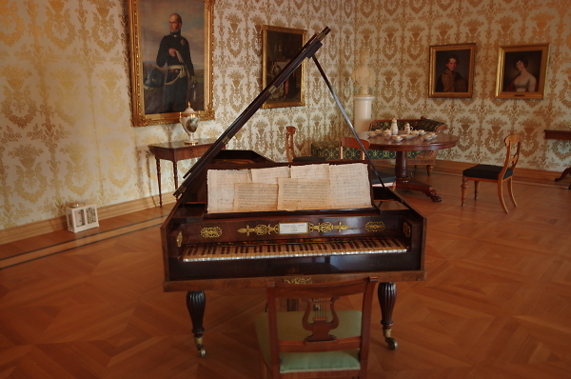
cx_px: 286
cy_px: 190
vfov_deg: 43.5
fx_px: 475
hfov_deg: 62.0
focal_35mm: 30
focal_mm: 20
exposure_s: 1/5
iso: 400
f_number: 5.6
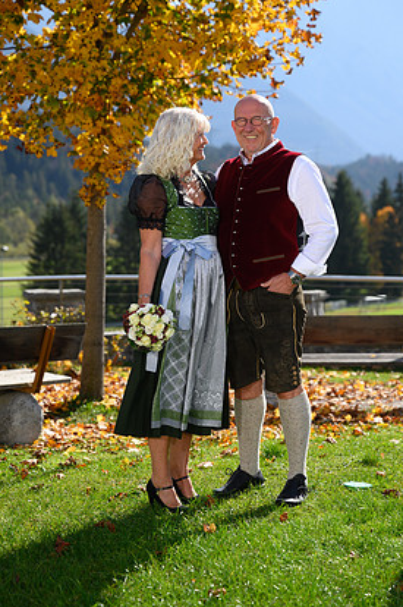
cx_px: 204
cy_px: 279
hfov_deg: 17.9
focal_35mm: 76
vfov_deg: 26.7
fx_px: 1279
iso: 100
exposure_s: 1/1000
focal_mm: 70
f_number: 3.5
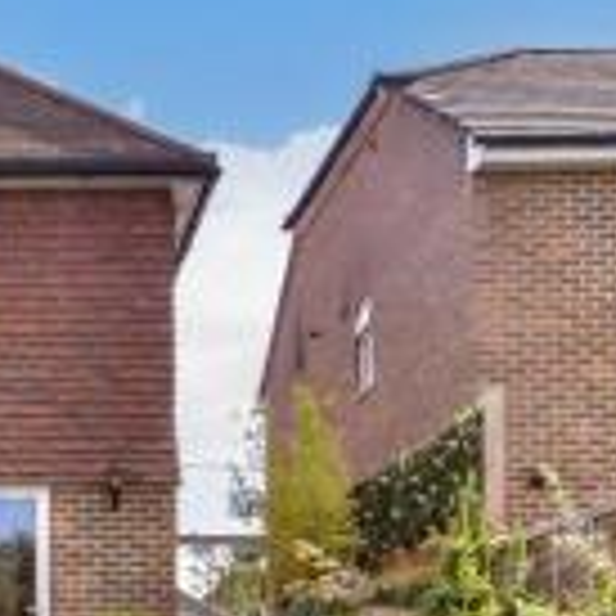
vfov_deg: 22.5
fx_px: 1490
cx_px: -130
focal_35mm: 74
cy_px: 614
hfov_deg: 21.6
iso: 160
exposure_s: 1/200
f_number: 8
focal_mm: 17
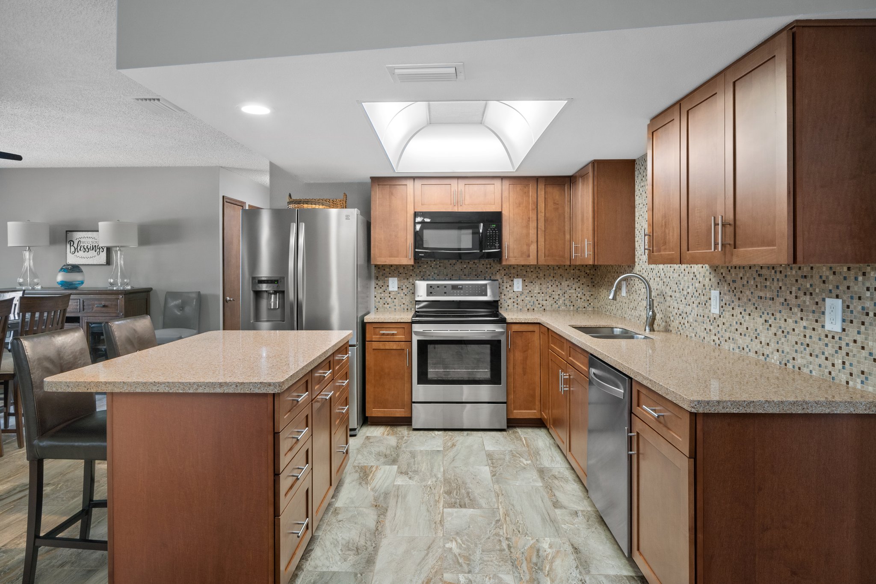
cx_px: 438
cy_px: 292
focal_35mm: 20
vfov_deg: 63.2
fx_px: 474
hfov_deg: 85.4
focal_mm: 13
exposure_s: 1.3
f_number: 8
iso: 320
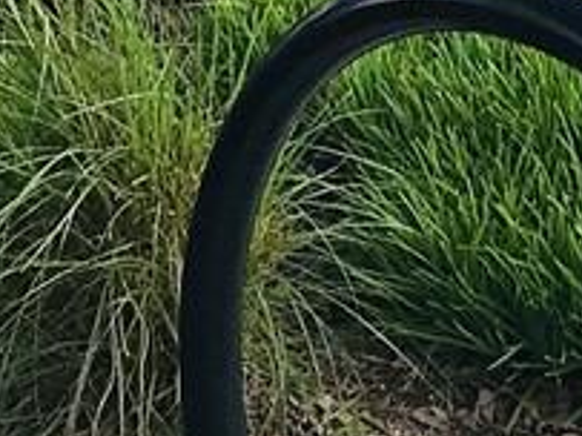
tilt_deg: -1.2
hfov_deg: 8.9
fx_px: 3713
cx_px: 476
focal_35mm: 221
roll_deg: +2.9
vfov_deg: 6.4
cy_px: -608
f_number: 1.8
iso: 20
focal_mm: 3.99
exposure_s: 1/437
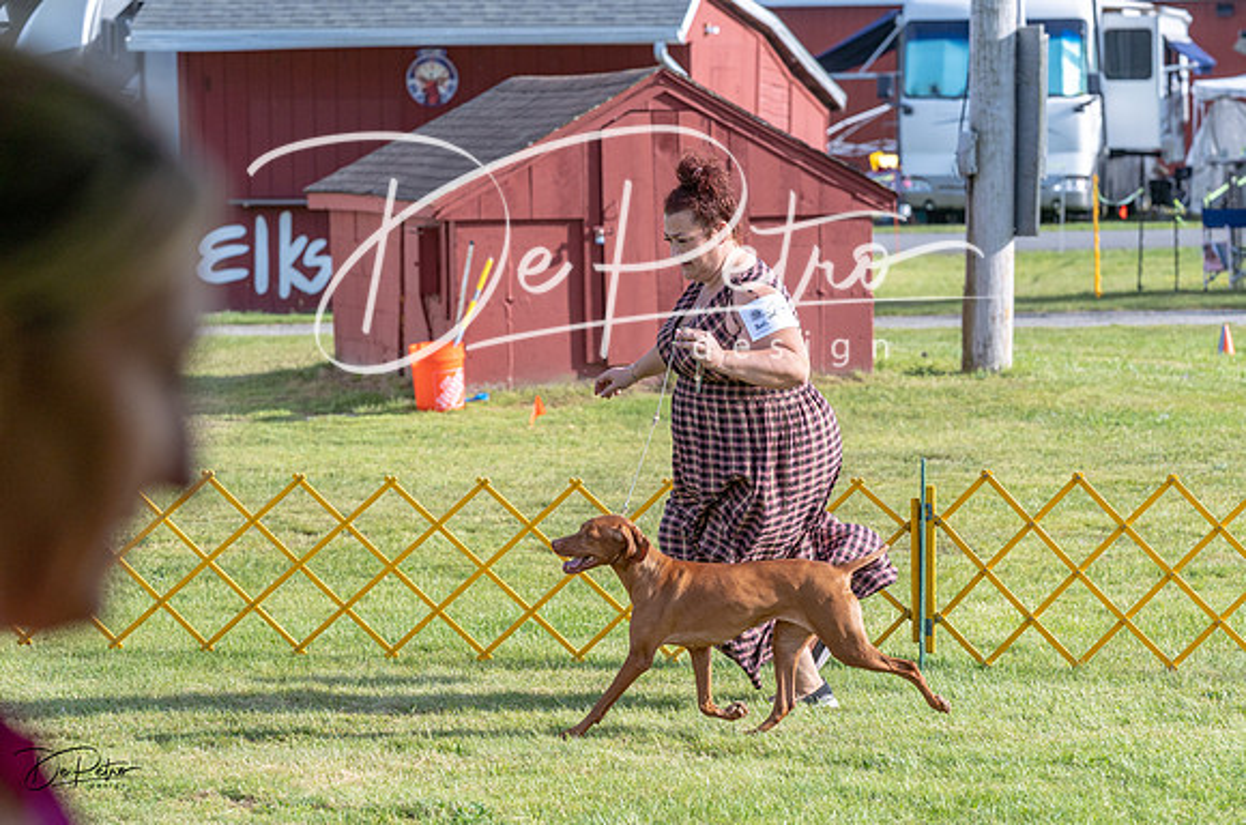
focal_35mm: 151
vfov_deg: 9.0
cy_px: 406
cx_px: 628
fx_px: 5212
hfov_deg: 13.6
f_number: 5.6
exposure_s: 1/1250
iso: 400
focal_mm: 130
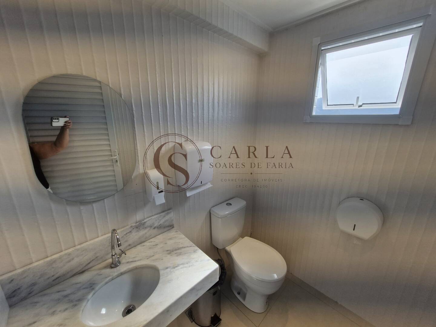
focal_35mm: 13
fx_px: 164
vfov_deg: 89.9
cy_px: 164
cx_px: 218
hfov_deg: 106.2
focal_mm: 1.74
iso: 50
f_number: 2.2
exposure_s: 1/401
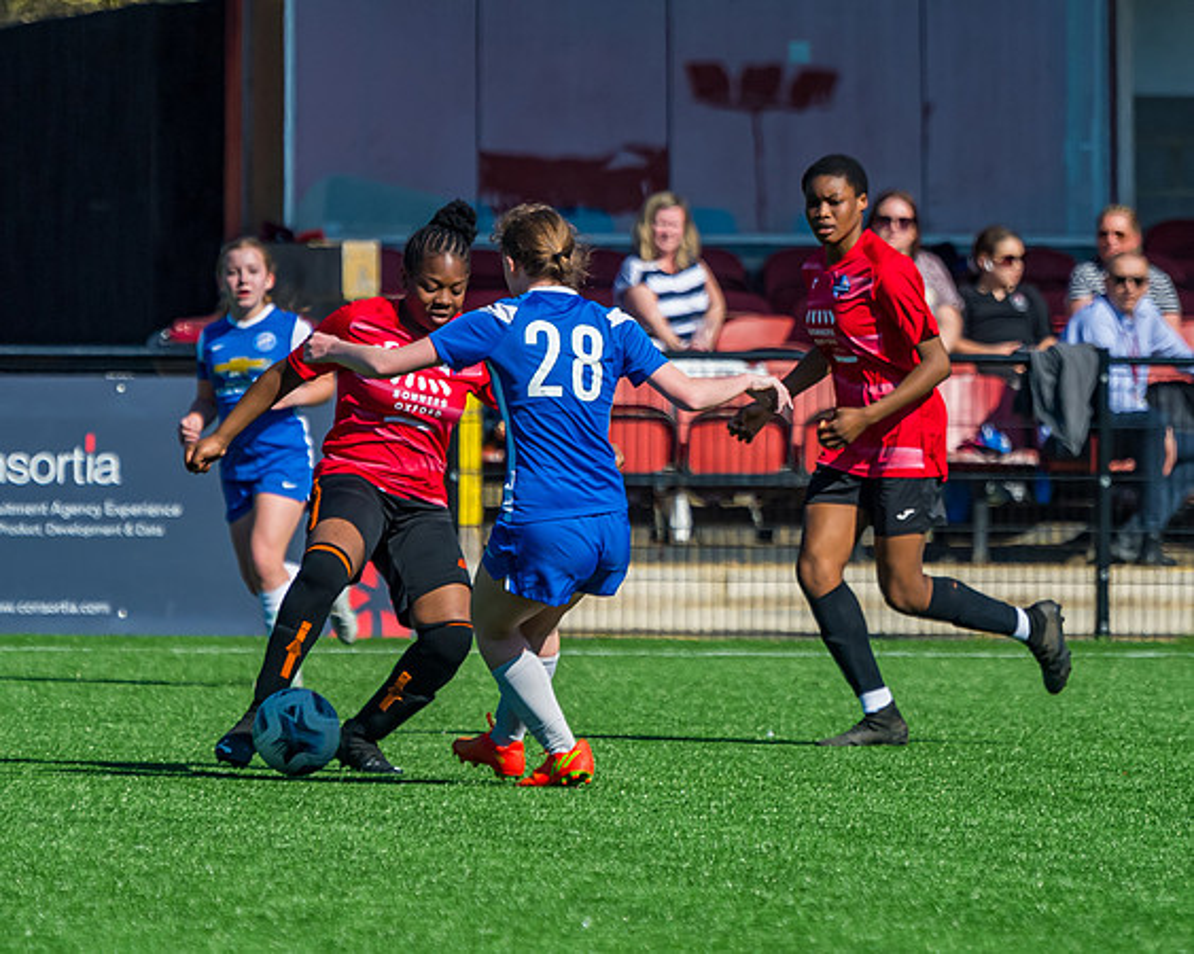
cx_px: 711
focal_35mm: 493
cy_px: 576
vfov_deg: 3.1
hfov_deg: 3.9
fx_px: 17405
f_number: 4
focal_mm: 240
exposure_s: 1/4000
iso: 400
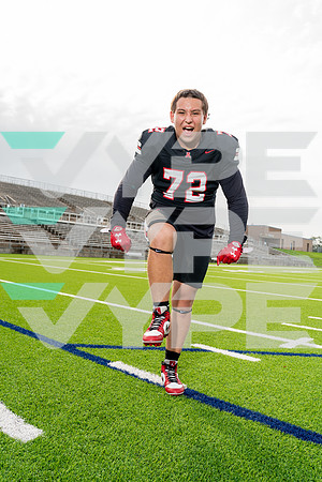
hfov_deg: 46.4
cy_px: 241
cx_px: 161
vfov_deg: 65.5
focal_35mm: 28
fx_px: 376
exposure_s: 1/250
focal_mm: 28
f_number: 5
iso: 100
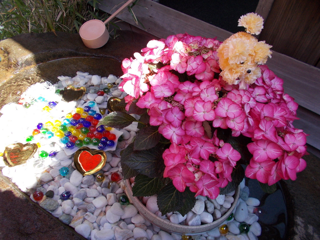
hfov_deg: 67.3
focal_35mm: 26
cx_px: 160
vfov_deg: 53.1
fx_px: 240
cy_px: 120
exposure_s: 1/250
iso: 140
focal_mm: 4.6
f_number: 3.2
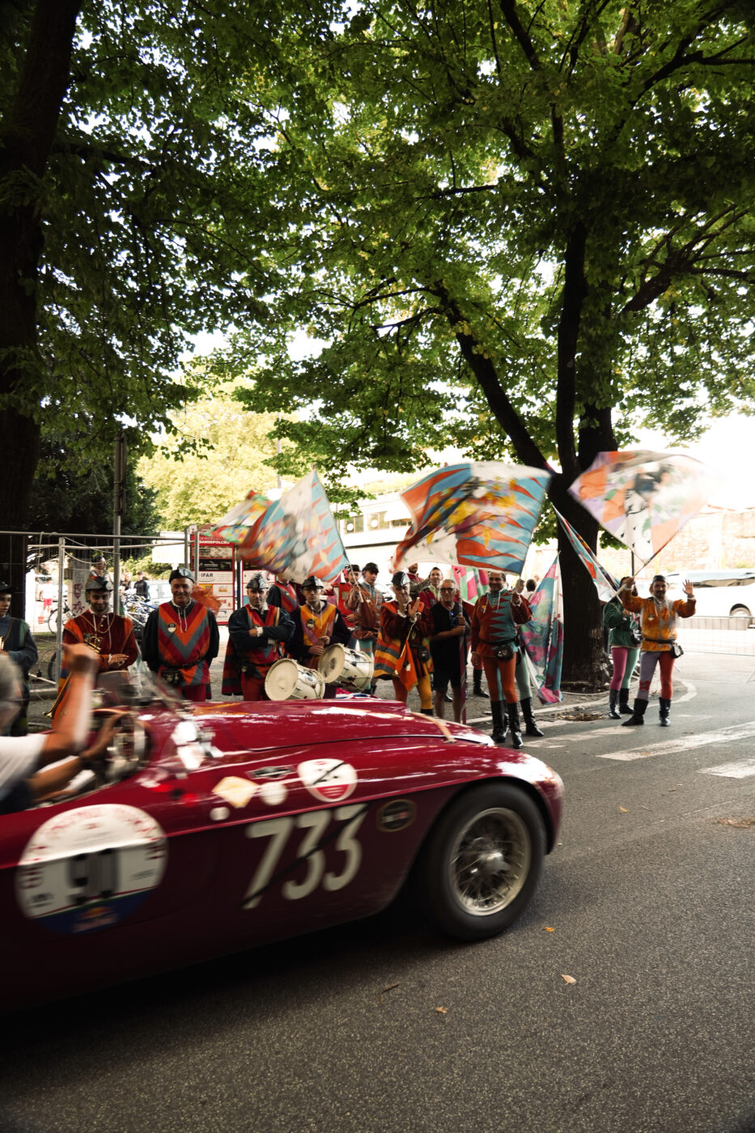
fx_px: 755
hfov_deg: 53.1
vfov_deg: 73.8
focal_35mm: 24
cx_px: 378
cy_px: 566
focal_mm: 24
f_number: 4
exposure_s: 1/50
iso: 200
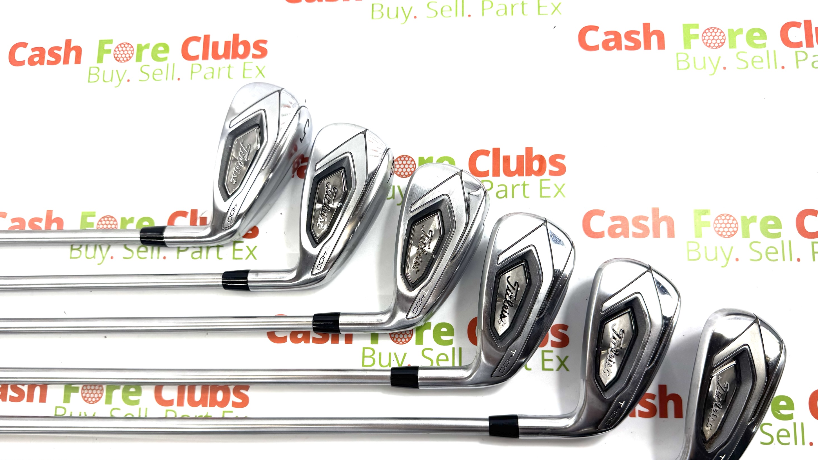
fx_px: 586
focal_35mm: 27
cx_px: 407
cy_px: 294
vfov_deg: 42.5
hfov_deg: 69.9
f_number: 1.78
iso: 64
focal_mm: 6.76
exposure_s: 1/241
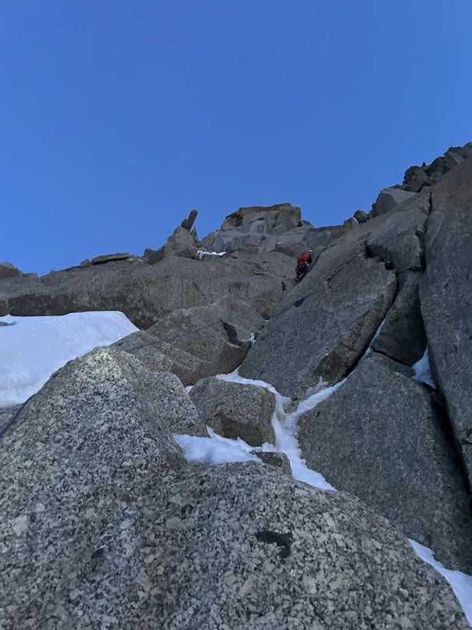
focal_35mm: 27
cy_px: 322
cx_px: 231
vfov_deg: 65.3
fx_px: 491
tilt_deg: +50.3
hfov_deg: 51.4
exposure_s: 1/29
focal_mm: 5.7
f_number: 1.5
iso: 640
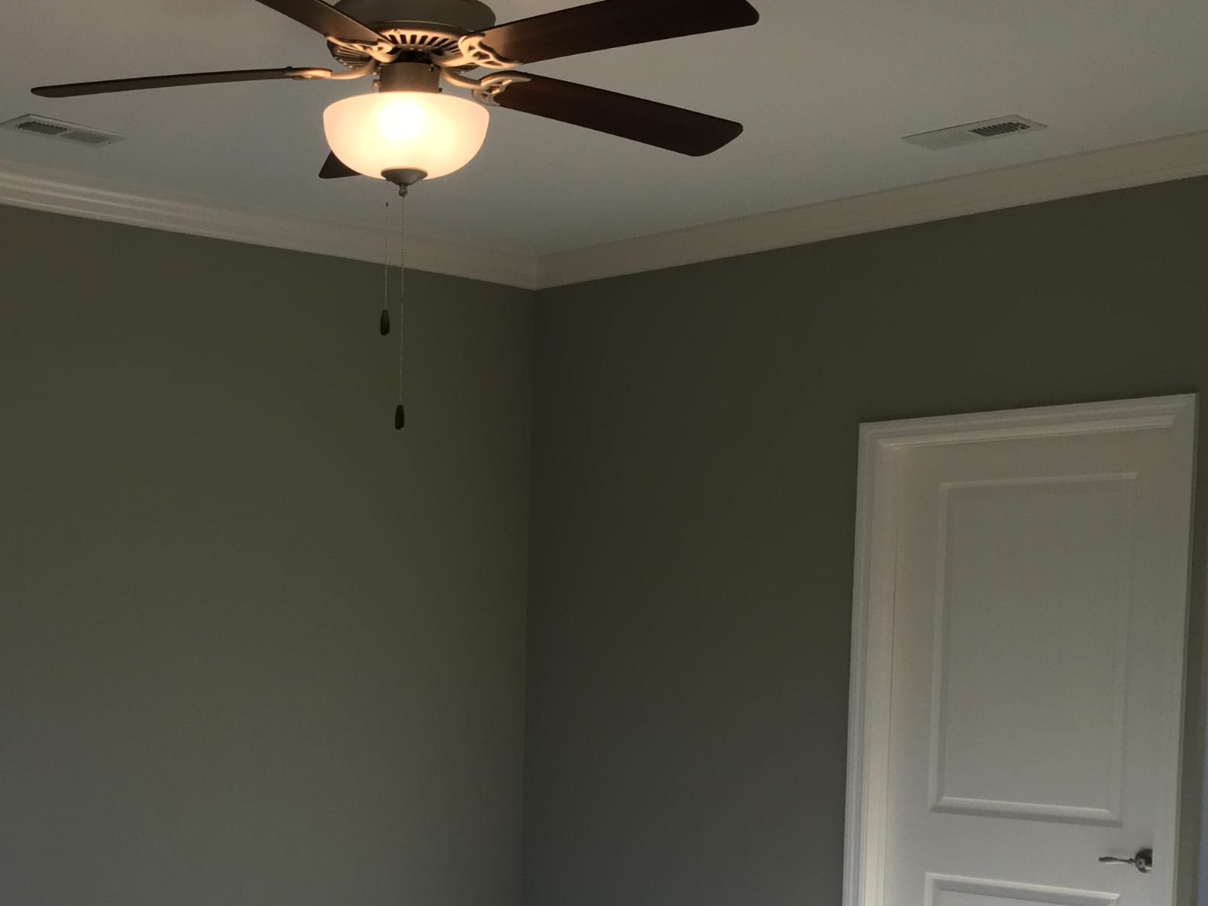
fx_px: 1919
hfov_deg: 33.9
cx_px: 235
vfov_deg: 25.9
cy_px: 781
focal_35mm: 55
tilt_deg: -2.5
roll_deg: +0.2
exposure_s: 1/120
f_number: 2.2
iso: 32
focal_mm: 4.15
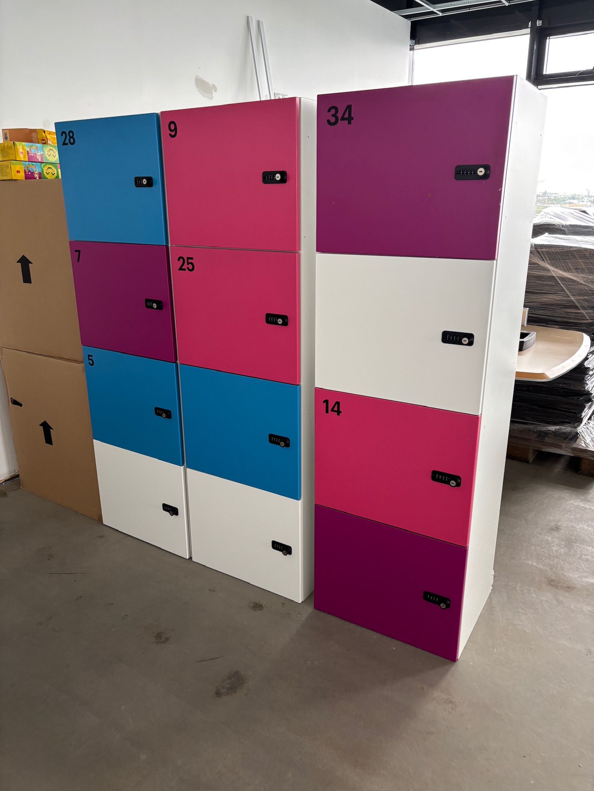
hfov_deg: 53.1
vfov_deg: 67.3
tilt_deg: -15.9
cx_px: 297
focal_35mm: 26
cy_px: 396
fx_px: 595
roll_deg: +0.5
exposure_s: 1/60
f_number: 1.6
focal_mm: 5.96
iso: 160
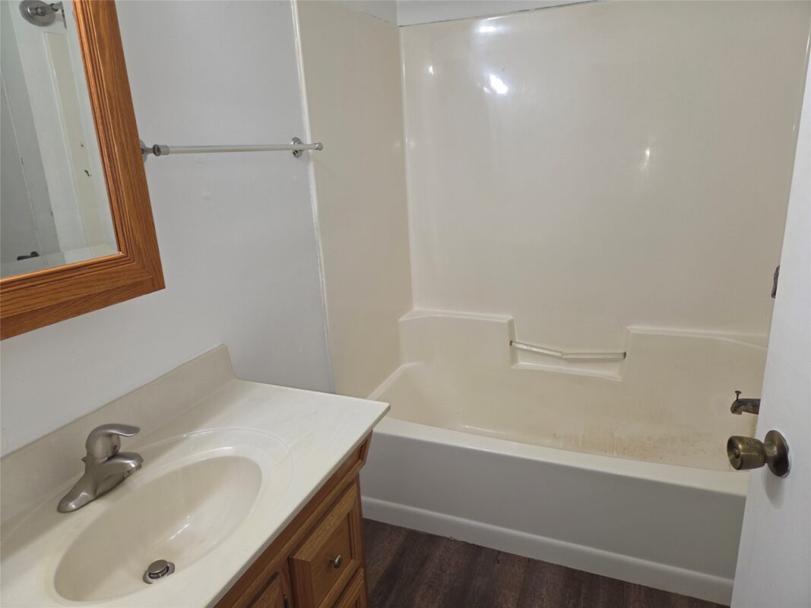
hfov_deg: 73.9
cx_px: 406
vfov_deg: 58.9
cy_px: 304
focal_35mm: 23
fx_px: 539
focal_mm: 5.4
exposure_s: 1/60
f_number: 1.8
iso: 40
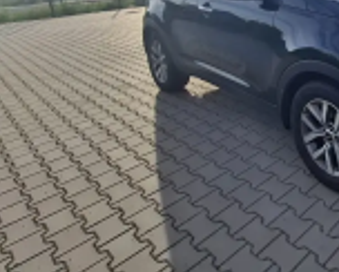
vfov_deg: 43.7
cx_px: 364
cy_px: 20
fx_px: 301
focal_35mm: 30
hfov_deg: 45.7
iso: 40
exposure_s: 1/1471
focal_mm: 1.74
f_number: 2.2
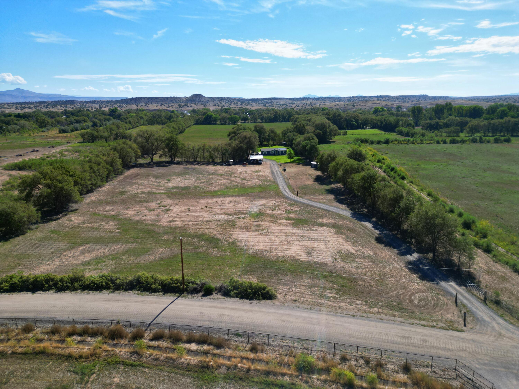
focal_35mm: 24
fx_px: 360
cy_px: 194
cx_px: 260
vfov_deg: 56.8
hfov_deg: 71.6
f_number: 1.7
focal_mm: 6.72
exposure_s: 1/4000
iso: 200
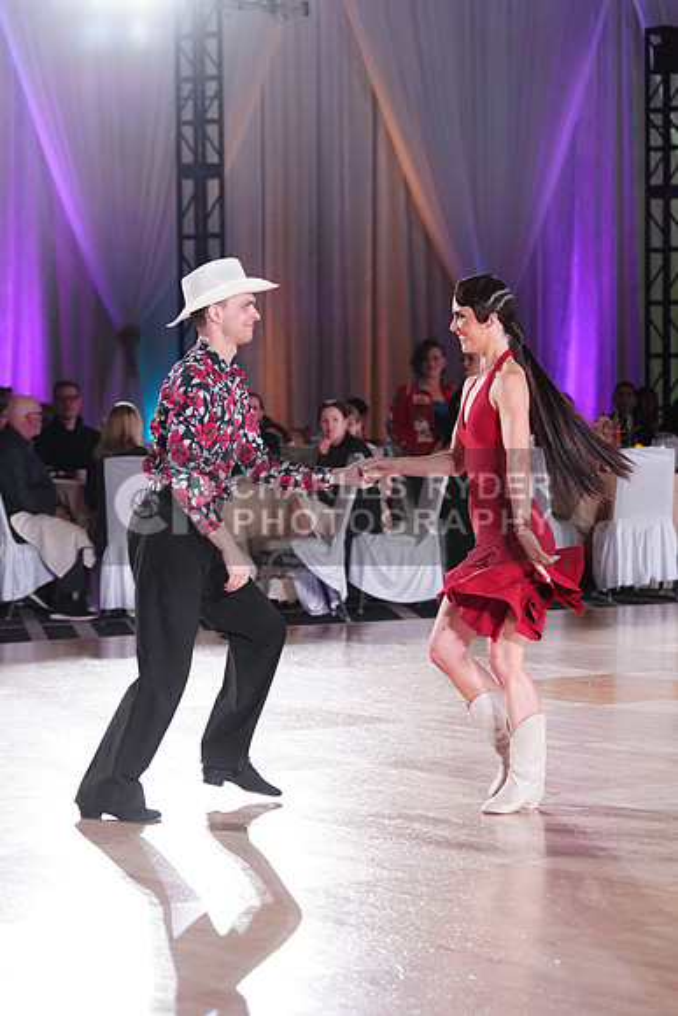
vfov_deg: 20.6
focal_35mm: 99
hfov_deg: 13.8
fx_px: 2795
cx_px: 339
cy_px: 508
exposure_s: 1/400
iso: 2500
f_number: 4
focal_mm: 99
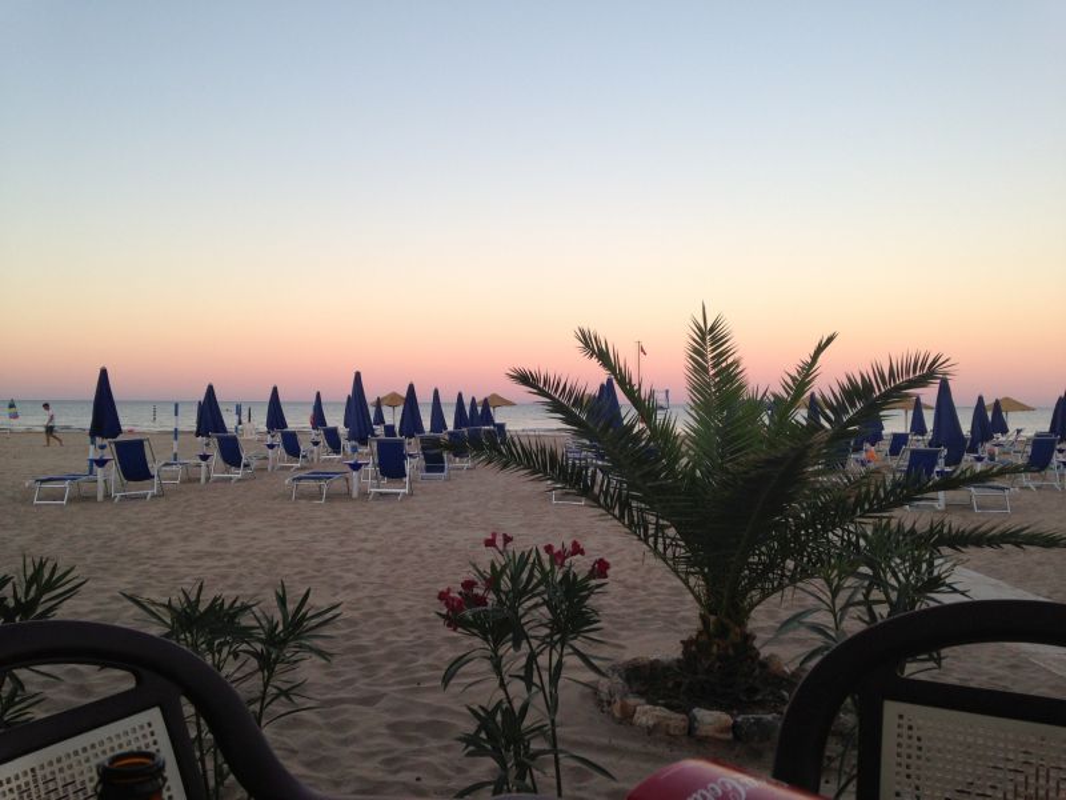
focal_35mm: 33
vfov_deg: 42.9
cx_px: 533
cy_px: 400
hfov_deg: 55.4
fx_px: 1016
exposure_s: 1/125
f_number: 2.4
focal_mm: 4.13
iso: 50
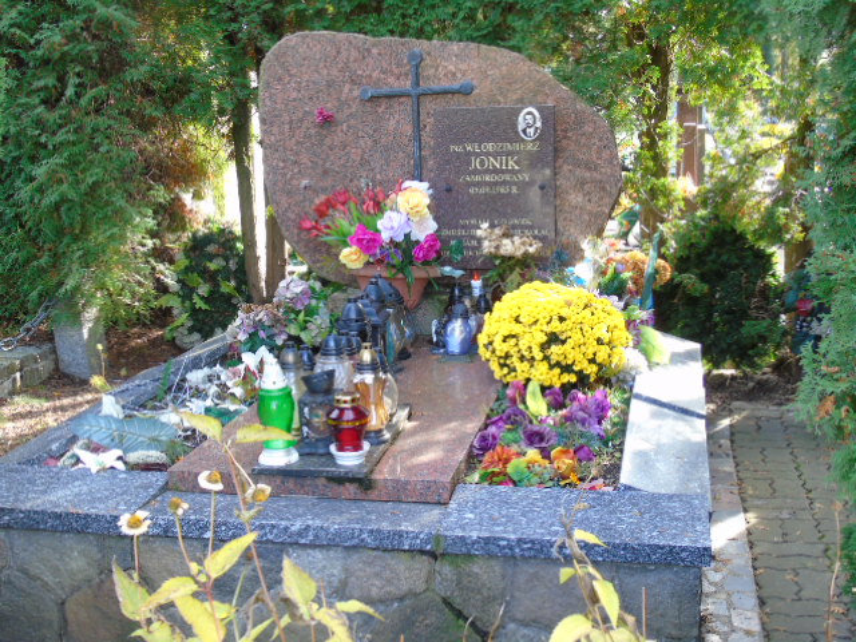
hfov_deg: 41.2
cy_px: 321
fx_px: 1138
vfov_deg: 31.5
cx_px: 428
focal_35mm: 46
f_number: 4.1
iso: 100
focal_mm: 8.2
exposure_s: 1/30
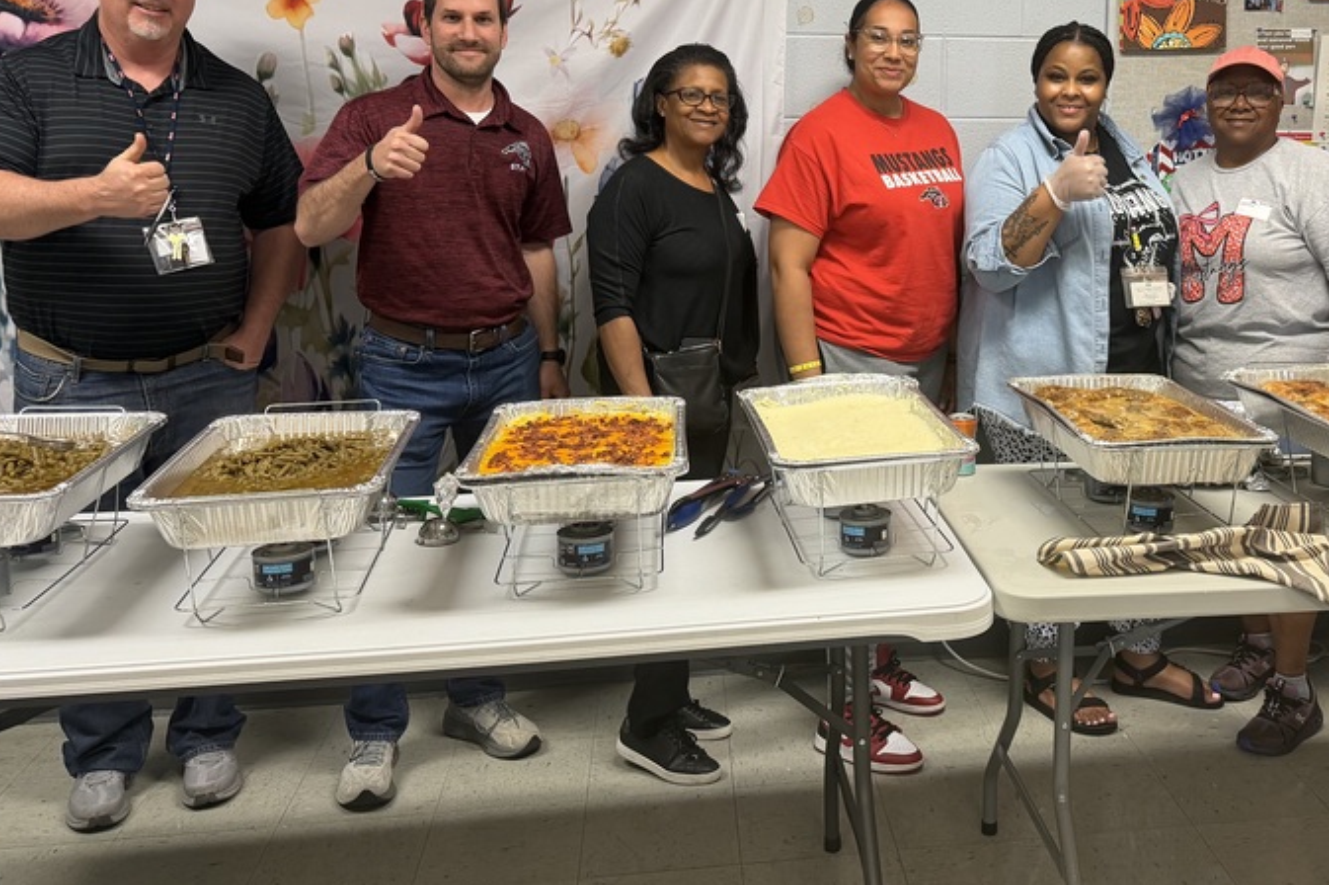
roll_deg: -0.2
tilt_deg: -7.3
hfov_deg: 49.5
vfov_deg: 34.5
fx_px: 1402
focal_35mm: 38
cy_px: 263
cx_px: 918
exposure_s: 1/120
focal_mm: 6.76
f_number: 1.78
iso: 200
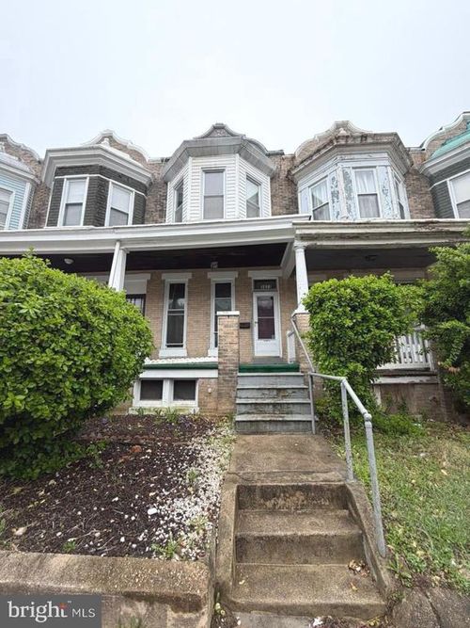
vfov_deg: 102.1
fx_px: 254
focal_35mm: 14
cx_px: 235
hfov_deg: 85.7
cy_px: 314
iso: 40
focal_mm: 2.22
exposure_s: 1/191
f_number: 2.2
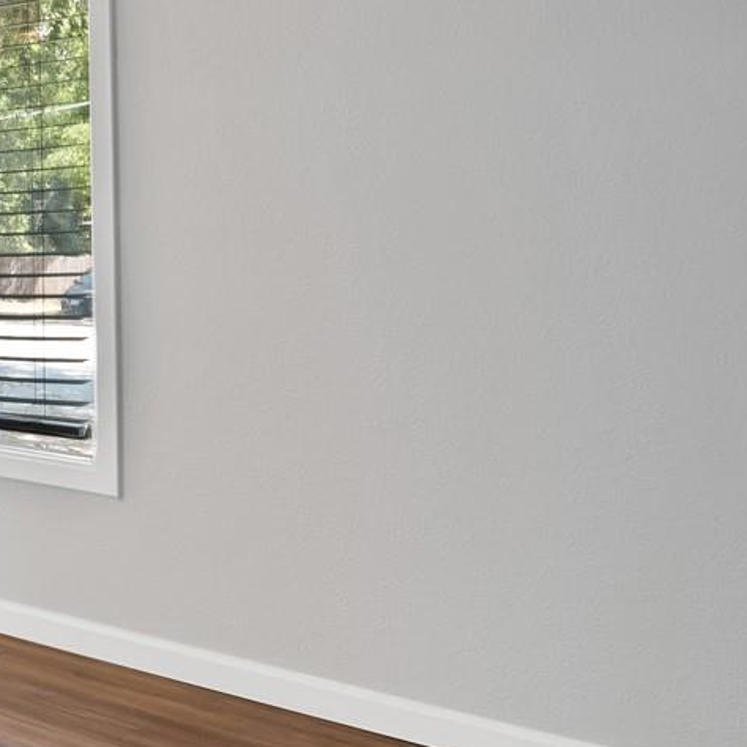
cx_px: -509
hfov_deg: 24.2
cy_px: 192
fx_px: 1050
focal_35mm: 43
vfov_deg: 38.2
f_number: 9
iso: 640
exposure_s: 1/4
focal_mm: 12
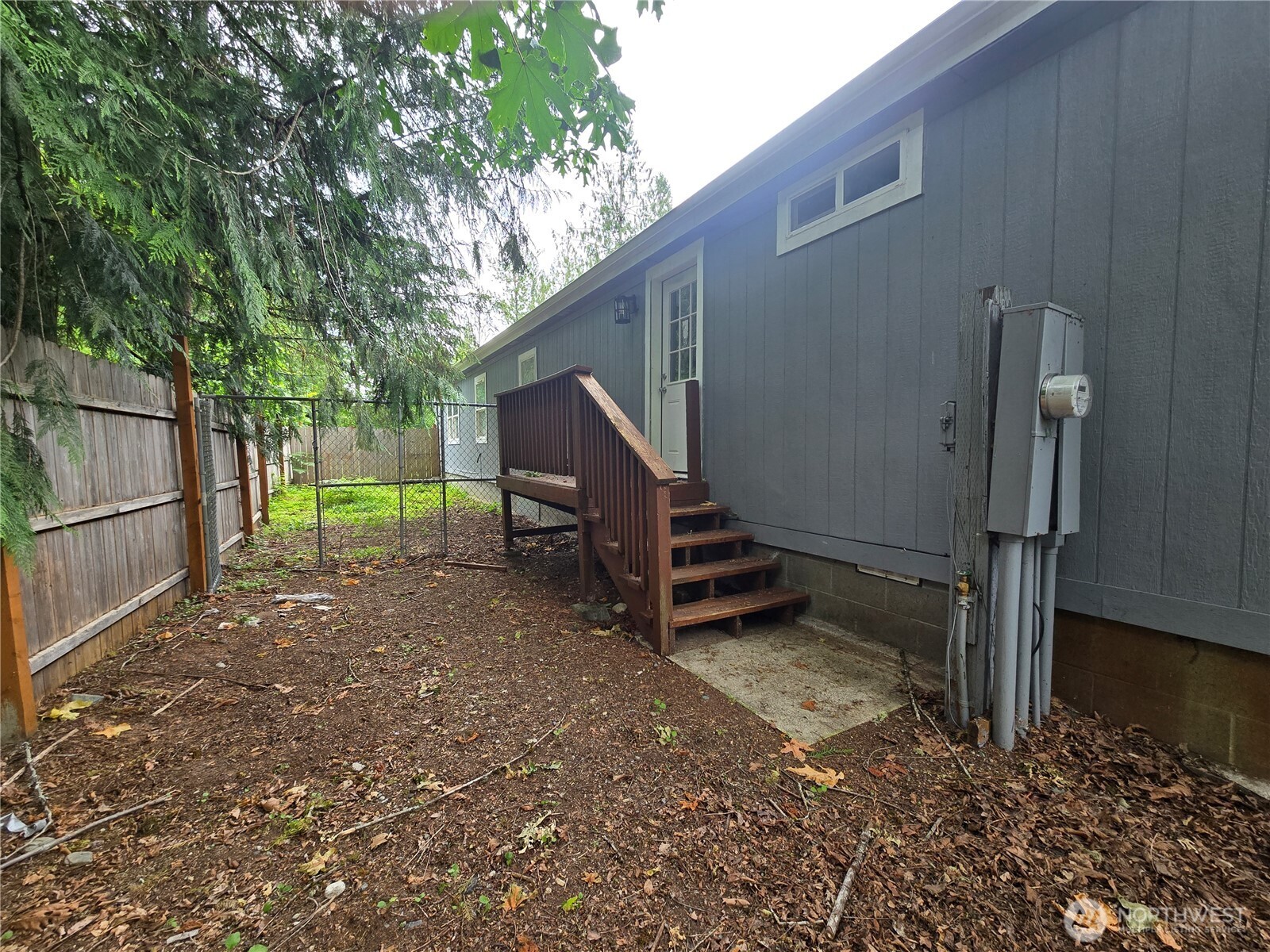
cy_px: 476
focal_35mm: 13
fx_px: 477
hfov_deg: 106.2
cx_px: 635
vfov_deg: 89.9
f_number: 2.2
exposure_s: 1/120
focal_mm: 2.2
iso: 50
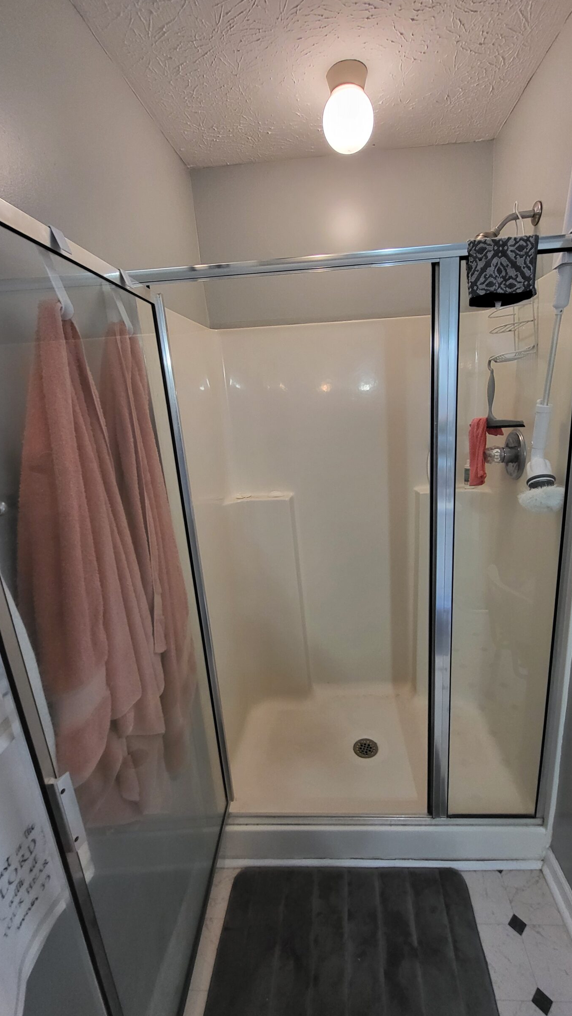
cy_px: 509
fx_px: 404
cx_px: 320
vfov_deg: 103.0
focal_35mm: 15
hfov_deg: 70.3
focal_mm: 1.74
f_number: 2.2
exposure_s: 1/60
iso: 320
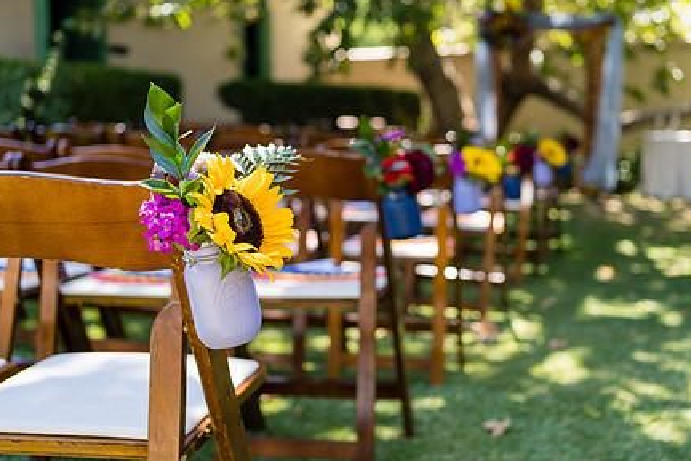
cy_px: 198
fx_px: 902
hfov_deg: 41.9
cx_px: 382
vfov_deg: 28.6
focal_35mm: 47
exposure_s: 1/320
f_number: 2.5
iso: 100
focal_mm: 35
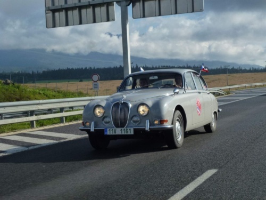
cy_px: 100
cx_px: 133
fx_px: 469
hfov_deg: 31.7
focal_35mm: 61
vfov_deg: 24.0
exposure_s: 1/1000
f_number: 4.5
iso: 160
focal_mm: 10.9
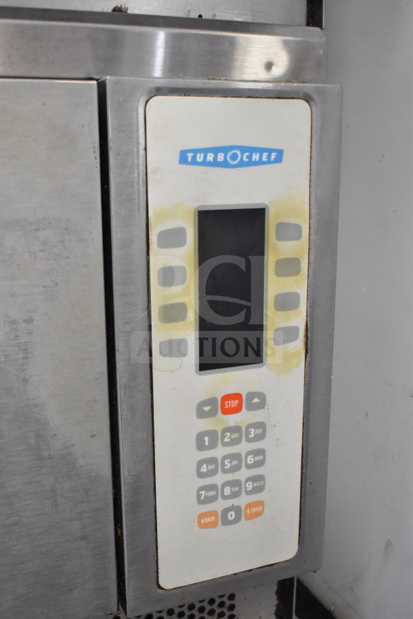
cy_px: 310
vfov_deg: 51.3
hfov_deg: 35.5
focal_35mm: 38
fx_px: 645
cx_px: 206
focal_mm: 25
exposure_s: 1/100
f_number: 5
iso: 6400
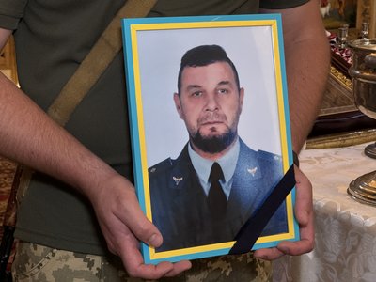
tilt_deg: -12.9
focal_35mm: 77
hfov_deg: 25.3
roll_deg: -0.2
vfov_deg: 19.1
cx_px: 188
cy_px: 141
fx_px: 836
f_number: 2.8
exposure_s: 1/50
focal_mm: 9
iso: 500
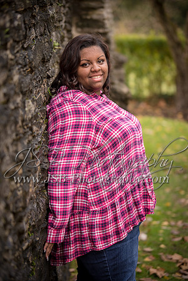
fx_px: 783
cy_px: 140
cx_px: 94
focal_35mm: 100
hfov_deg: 13.7
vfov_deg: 20.4
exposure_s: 1/50
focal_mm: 100
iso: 200
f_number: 2.8
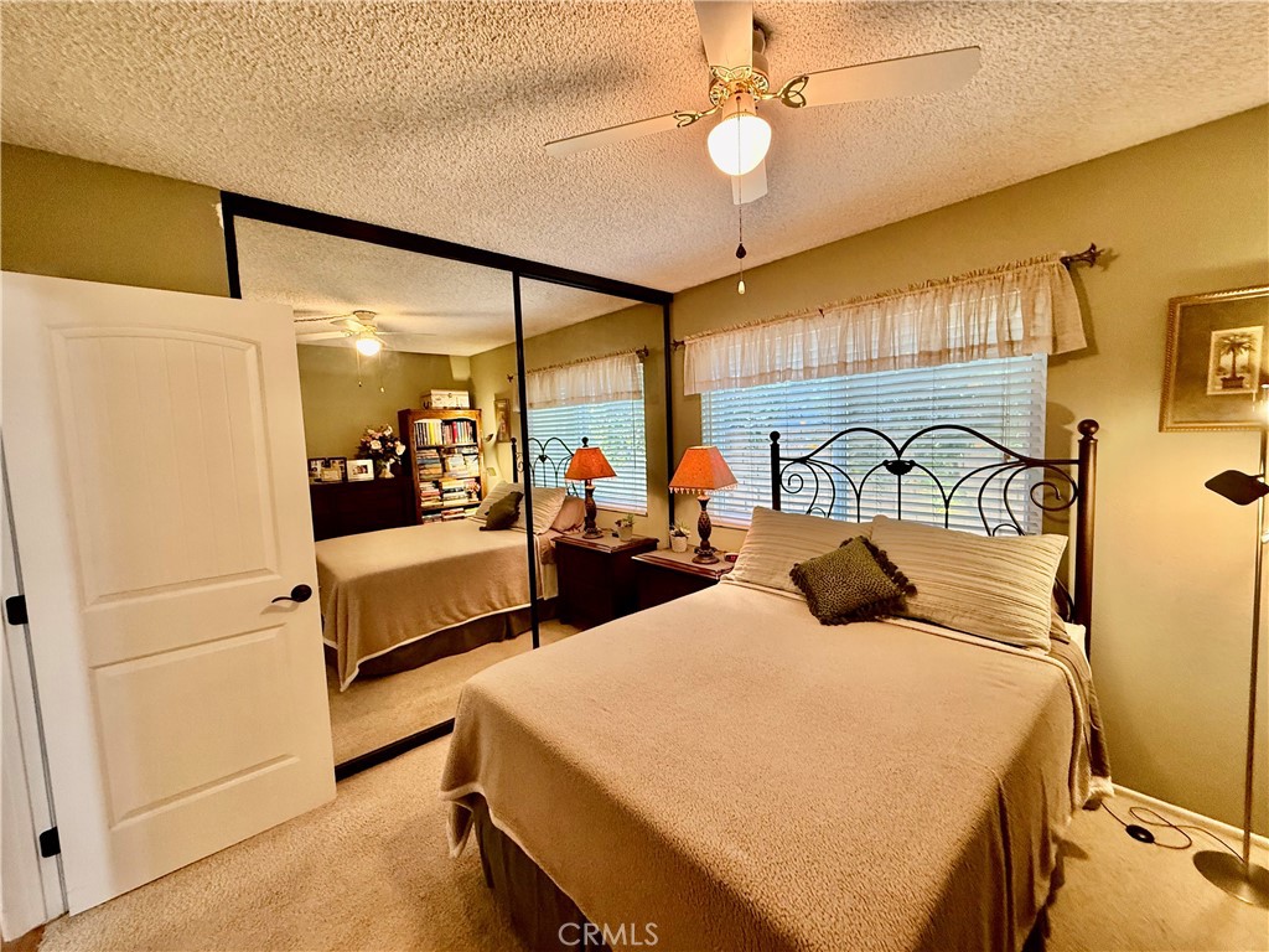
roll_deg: +2.0
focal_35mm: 14
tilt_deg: -4.4
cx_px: 634
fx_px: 513
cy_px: 476
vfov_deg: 85.7
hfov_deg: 102.1
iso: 320
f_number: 2.2
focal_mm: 2.22
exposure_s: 1/60
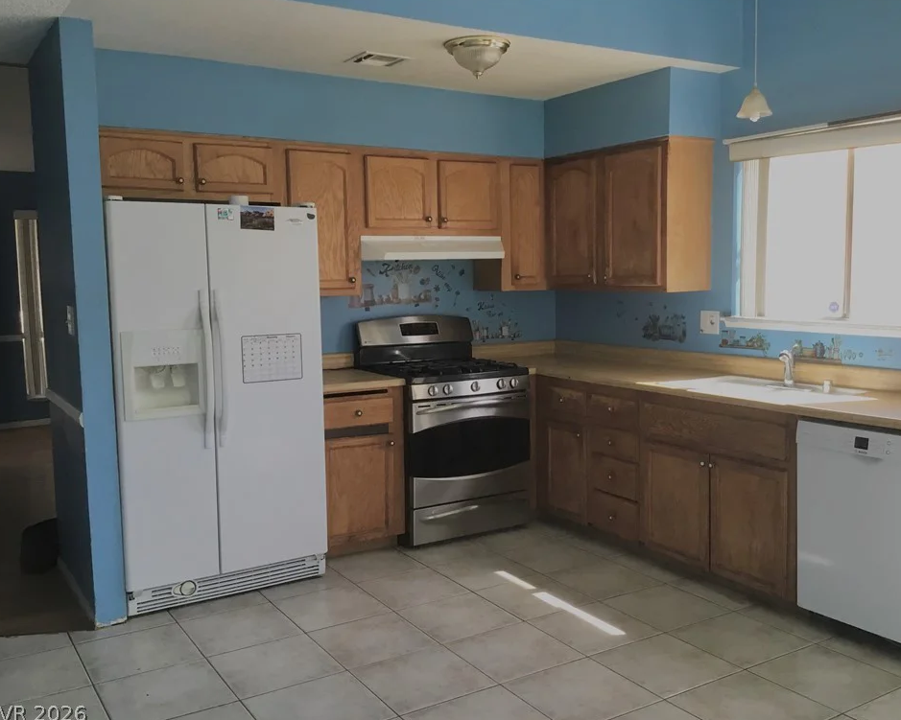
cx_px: 473
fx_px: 880
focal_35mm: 33
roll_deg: +1.1
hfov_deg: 54.2
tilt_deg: -5.8
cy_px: 361
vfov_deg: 44.5
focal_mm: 3.3
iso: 32
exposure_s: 1/30
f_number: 2.4
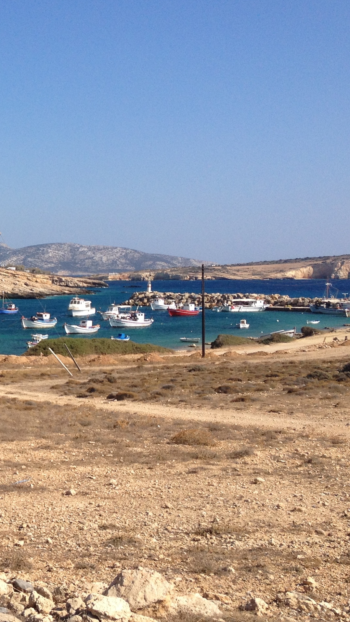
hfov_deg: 17.4
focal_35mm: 65
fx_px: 1073
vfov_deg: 32.3
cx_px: -108
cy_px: 282
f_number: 2.4
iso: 50
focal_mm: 4.28
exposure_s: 1/2208
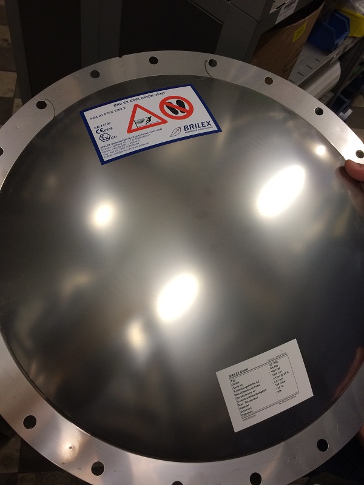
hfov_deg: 48.2
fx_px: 407
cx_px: 182
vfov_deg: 61.7
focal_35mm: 29
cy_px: 242
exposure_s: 1/33
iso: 80
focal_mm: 4.15
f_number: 2.2
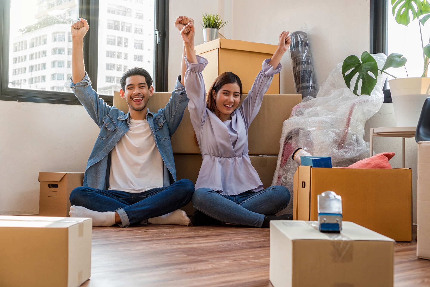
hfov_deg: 37.9
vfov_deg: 25.7
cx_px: 215
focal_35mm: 52
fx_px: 627
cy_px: 144
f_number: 4
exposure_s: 1/100
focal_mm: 35
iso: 200
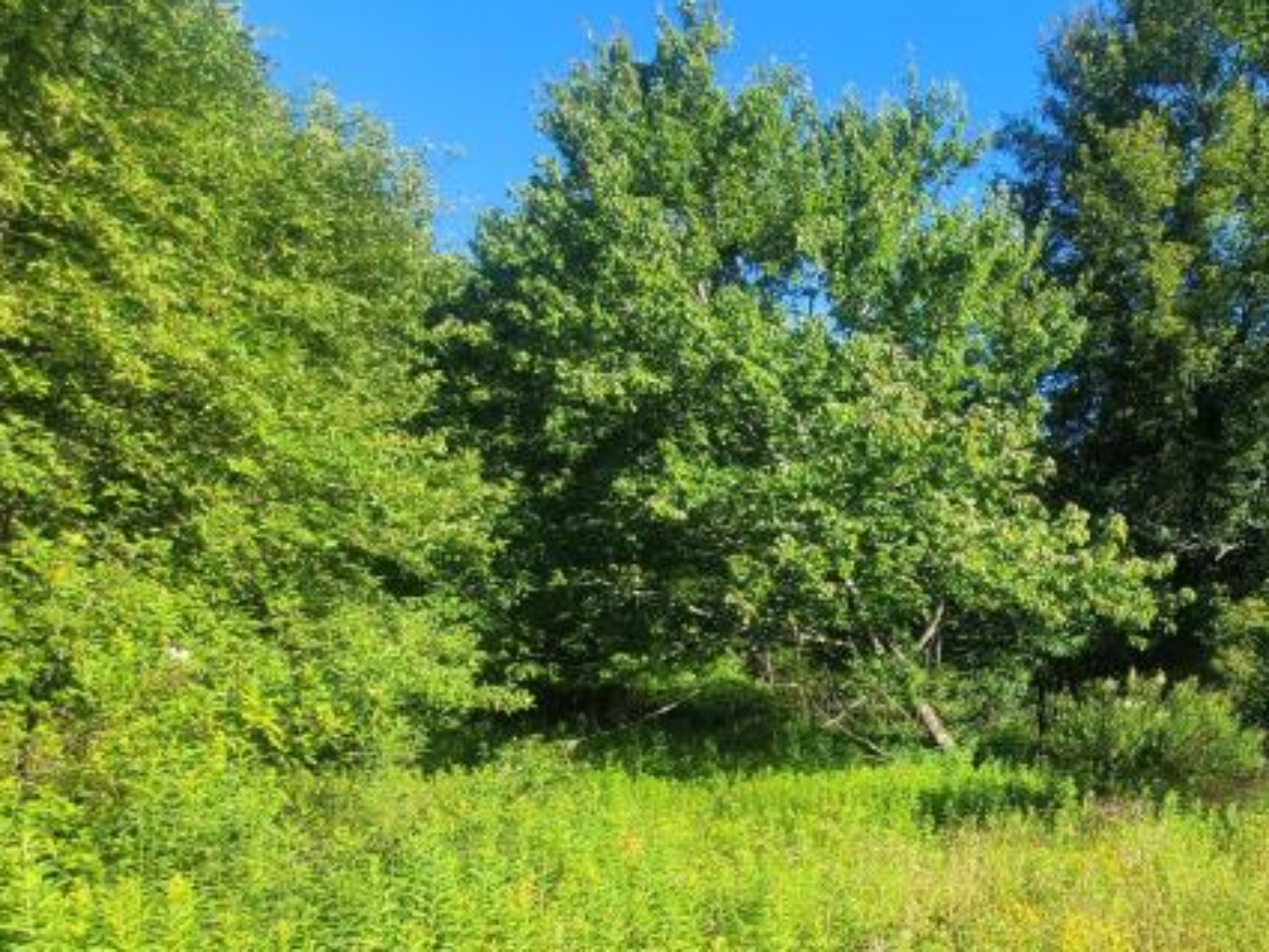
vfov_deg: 56.3
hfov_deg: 69.3
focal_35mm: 22
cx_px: 1006
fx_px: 807
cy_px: 773
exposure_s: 1/682
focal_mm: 2.2
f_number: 2.2
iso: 50
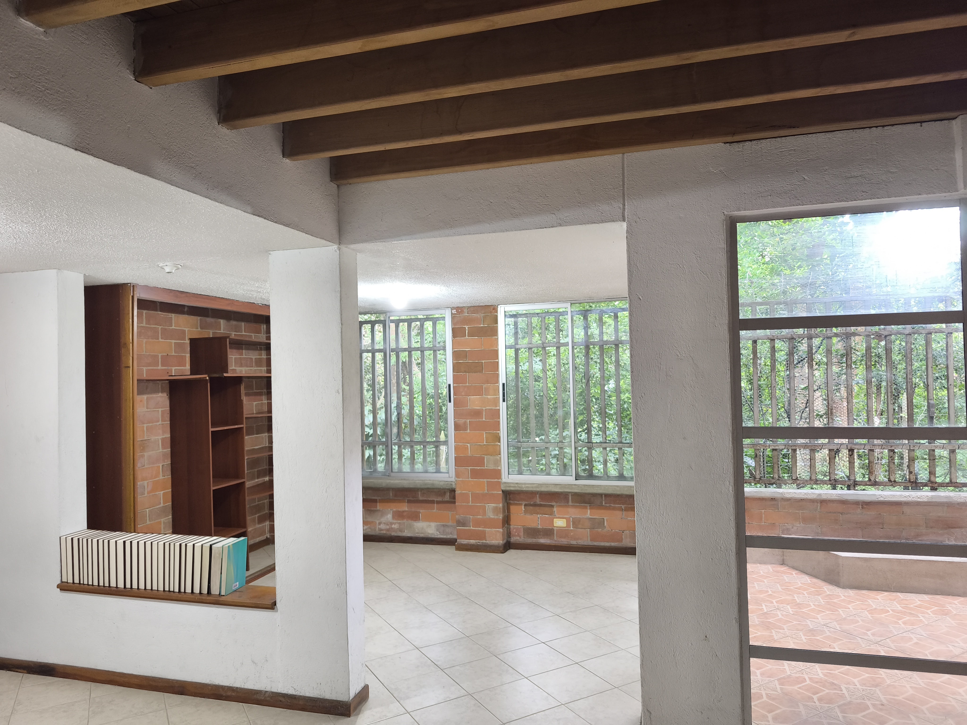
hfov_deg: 73.9
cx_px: 484
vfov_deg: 58.9
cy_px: 362
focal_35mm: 23
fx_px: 643
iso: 640
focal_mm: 6.57
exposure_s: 1/40
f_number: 1.6
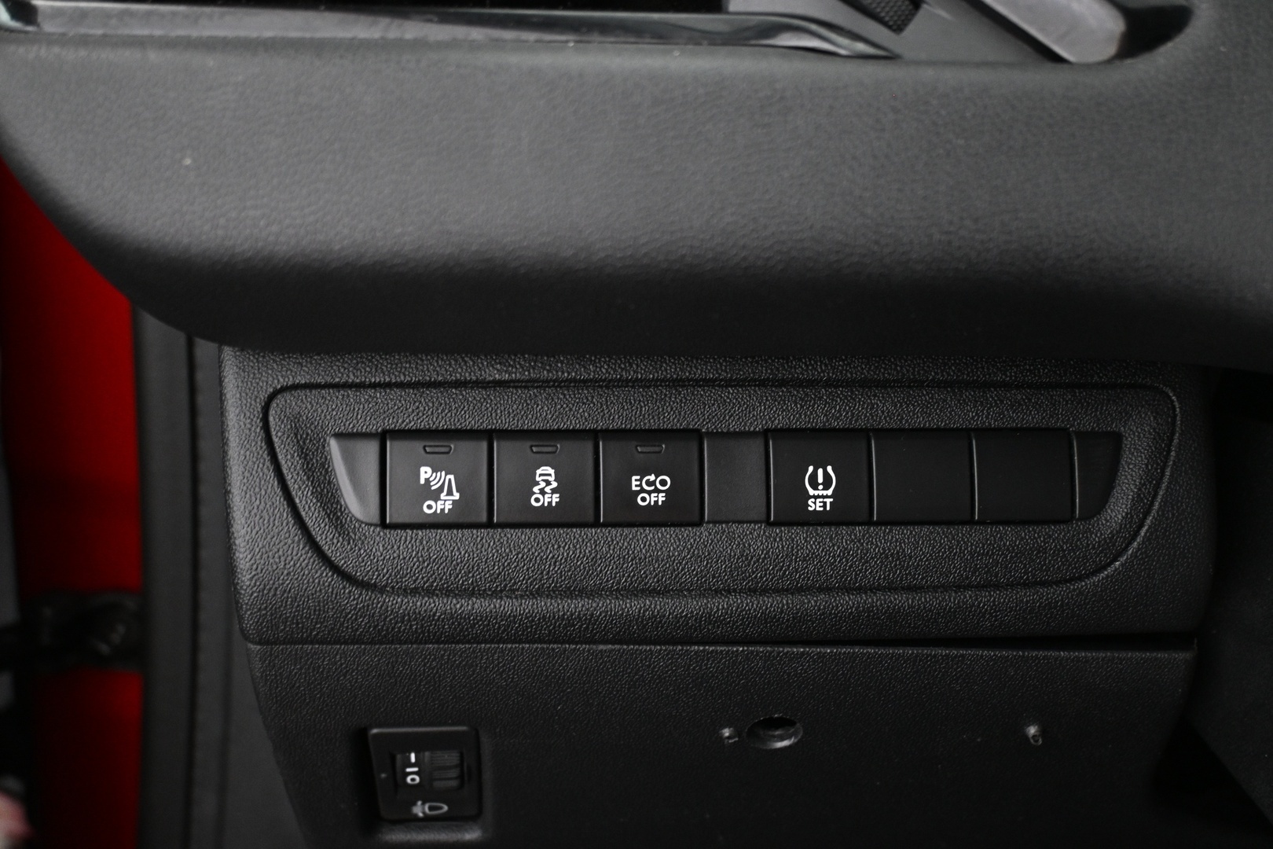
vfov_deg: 32.4
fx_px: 1459
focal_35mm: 41
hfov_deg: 47.2
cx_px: 636
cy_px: 424
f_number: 4.5
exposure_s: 1/8
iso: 1600
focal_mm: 27.5
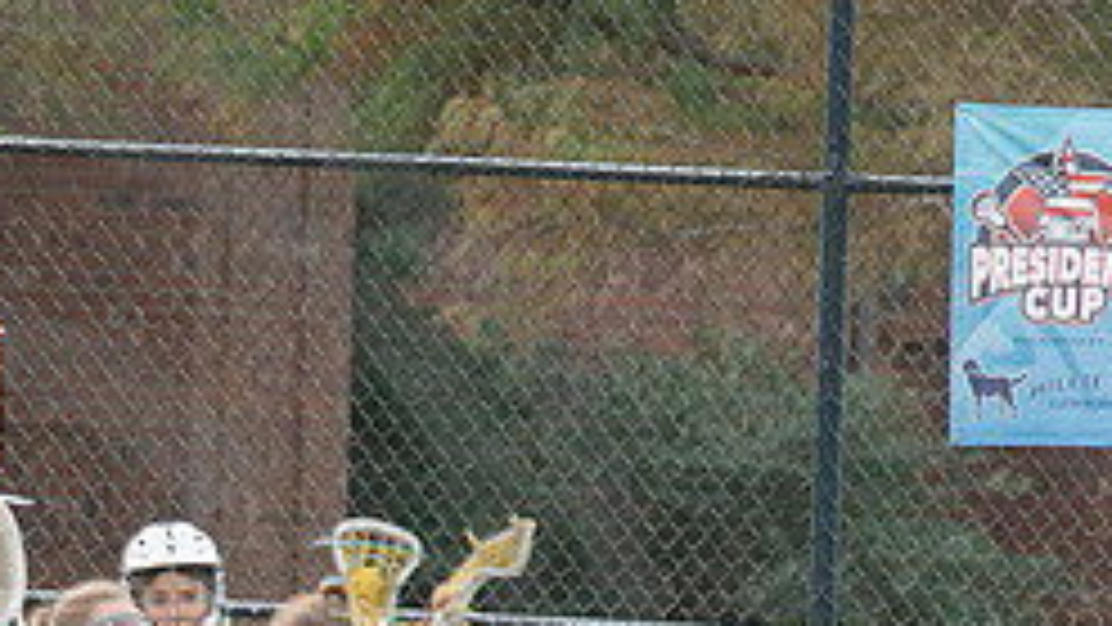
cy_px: 643
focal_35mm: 1262
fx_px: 37215
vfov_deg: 1.0
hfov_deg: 1.7
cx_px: -828
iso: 450
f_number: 2.8
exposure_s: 1/1250
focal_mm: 200
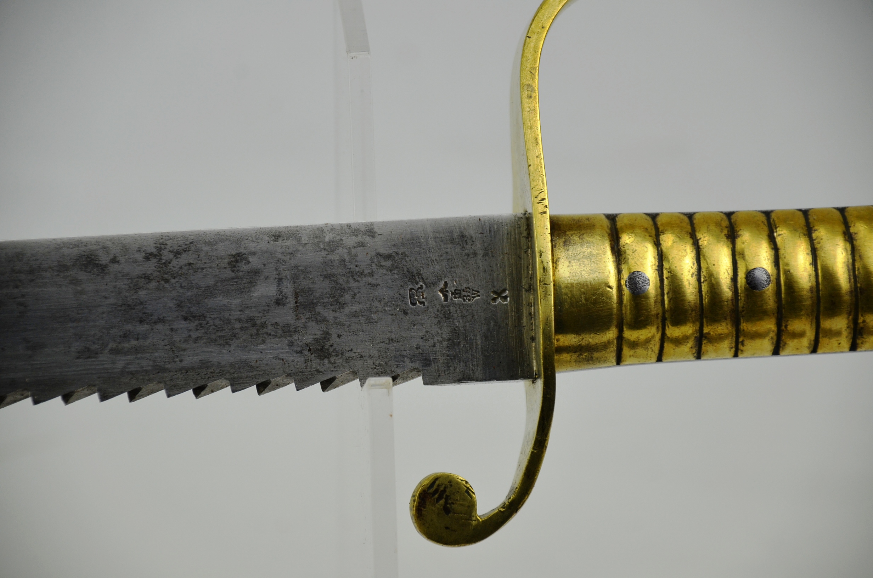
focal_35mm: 202
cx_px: 436
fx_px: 4900
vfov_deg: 6.8
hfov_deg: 10.2
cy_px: 289
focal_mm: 135
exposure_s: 1/320
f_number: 5.6
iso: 400
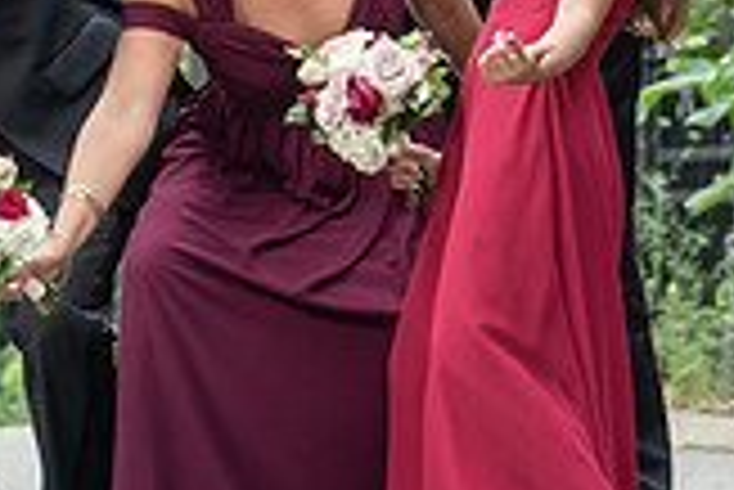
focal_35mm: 336
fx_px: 6857
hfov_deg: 6.1
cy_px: 18
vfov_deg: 4.1
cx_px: -207
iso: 400
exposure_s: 1/250
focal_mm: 87
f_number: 4
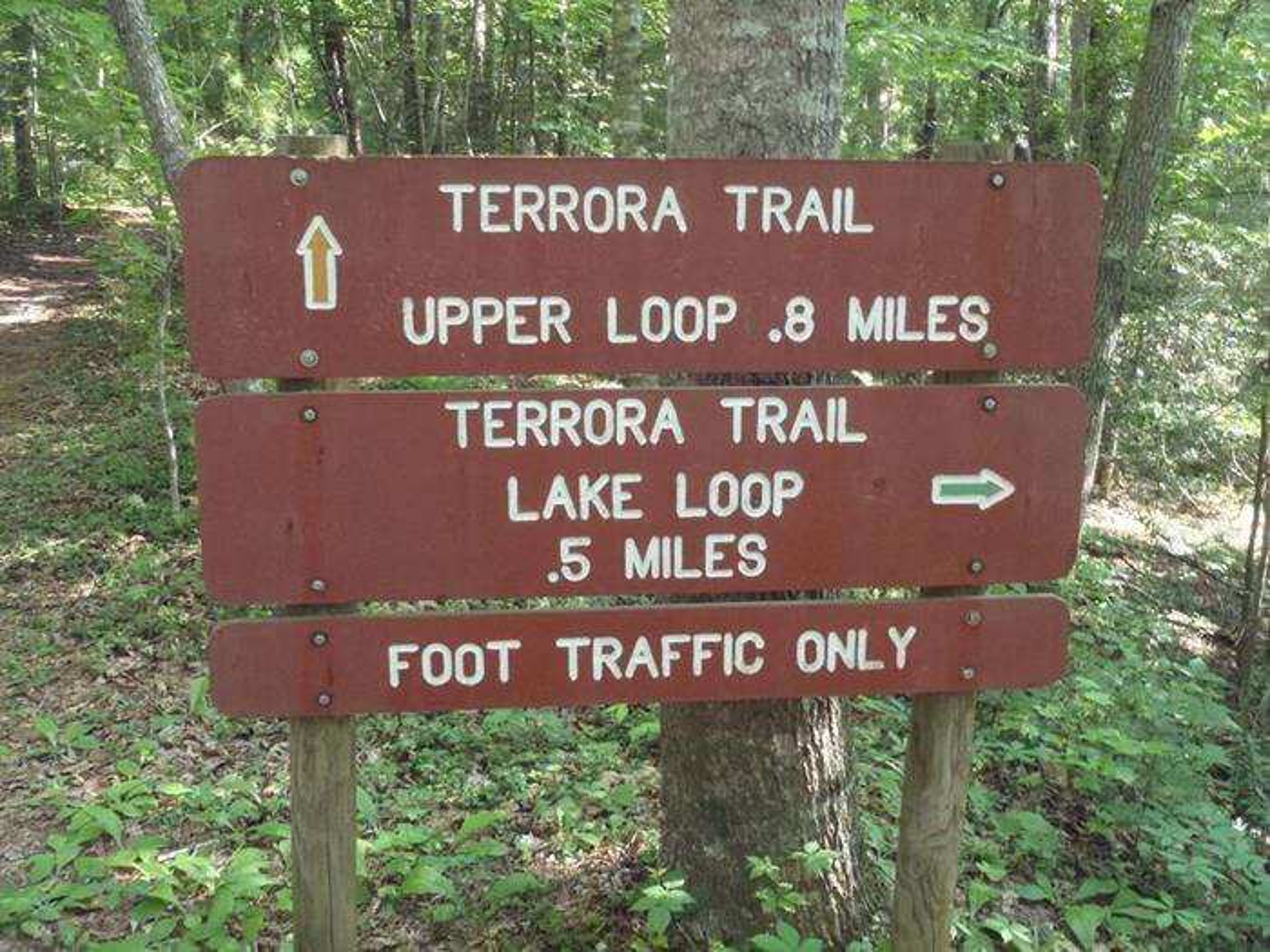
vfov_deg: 37.7
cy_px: 476
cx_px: 635
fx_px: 1394
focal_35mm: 38
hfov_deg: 49.0
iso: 400
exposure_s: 1/20
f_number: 4.6
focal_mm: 6.83
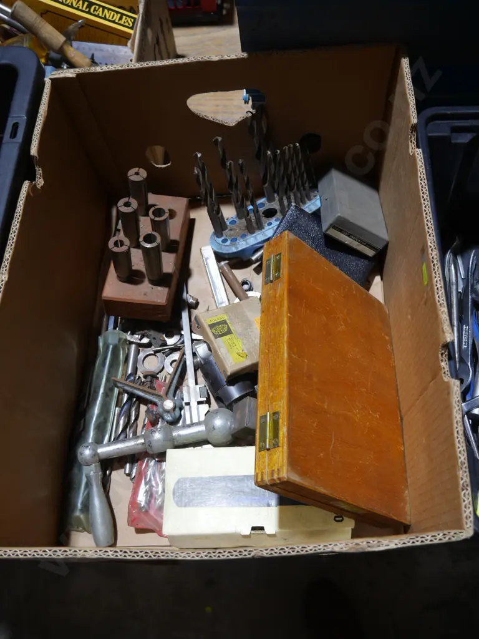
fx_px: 517
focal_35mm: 28
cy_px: 320
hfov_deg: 49.7
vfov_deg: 63.4
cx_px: 240
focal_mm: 14
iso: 250
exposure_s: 1/60
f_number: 3.5
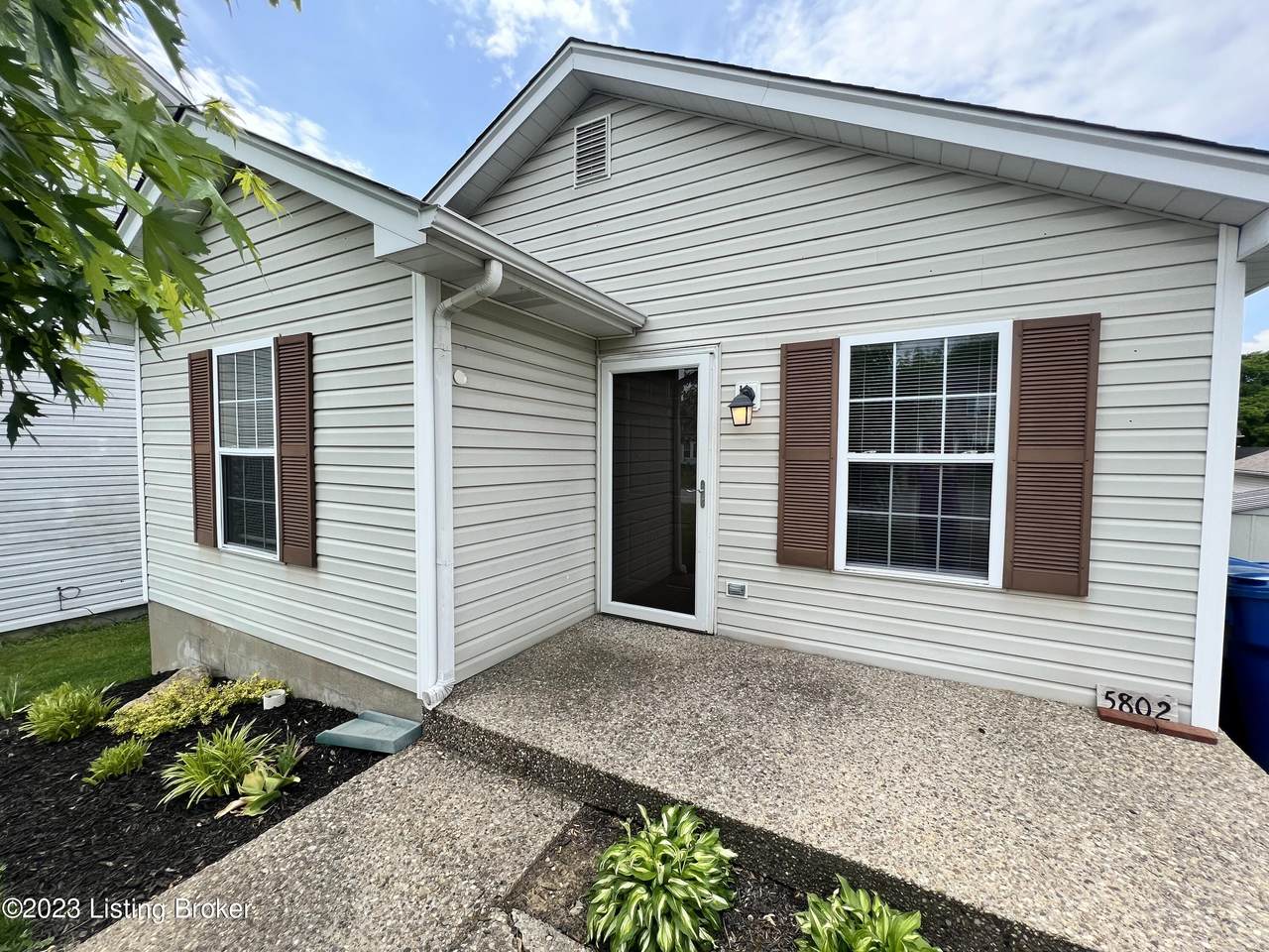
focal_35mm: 13
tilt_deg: -3.3
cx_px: 634
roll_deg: -0.8
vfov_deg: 89.9
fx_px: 477
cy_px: 476
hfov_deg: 106.2
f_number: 1.8
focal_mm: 1.57
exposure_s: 1/763
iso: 32
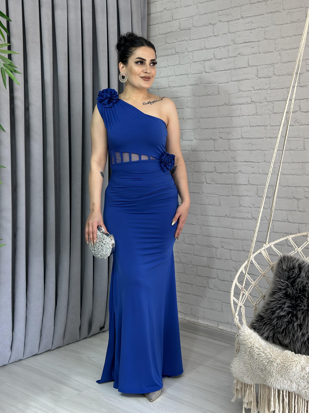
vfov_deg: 39.7
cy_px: 206
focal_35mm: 48
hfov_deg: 30.3
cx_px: 154
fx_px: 571
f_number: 1.78
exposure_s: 1/201
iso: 80
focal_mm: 6.86
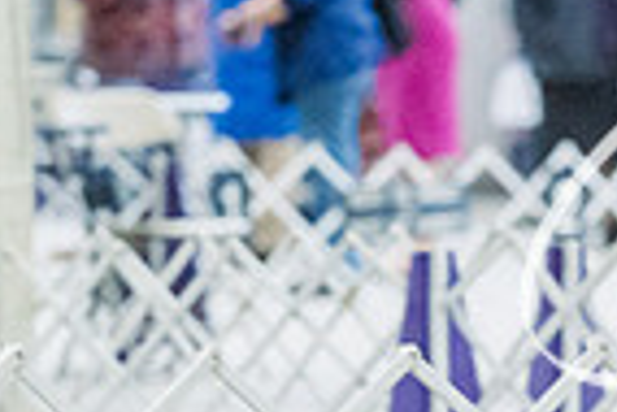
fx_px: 11477
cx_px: 1151
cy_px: 466
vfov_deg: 2.1
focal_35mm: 669
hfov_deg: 3.1
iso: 6400
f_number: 4.5
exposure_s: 1/320
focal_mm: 164
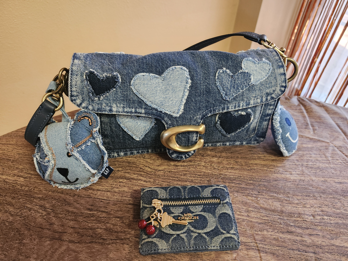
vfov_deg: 58.9
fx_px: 231
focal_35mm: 23
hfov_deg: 73.9
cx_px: 174
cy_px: 130
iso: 1000
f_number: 1.8
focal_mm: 5.54
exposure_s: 1/120
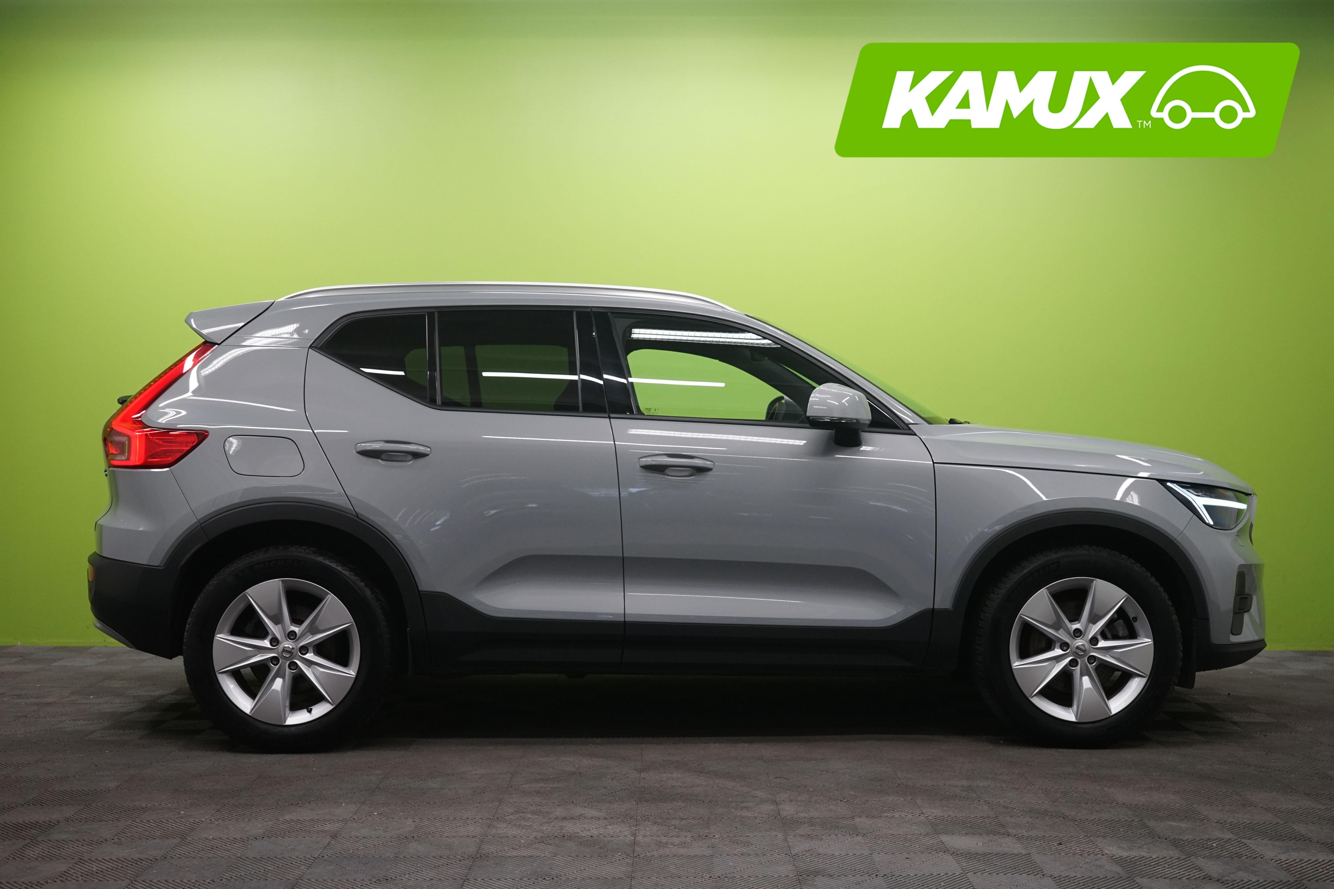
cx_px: 667
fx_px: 1519
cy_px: 444
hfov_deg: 47.4
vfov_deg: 32.6
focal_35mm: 41
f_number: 7.1
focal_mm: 41
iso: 1250
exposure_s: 1/25
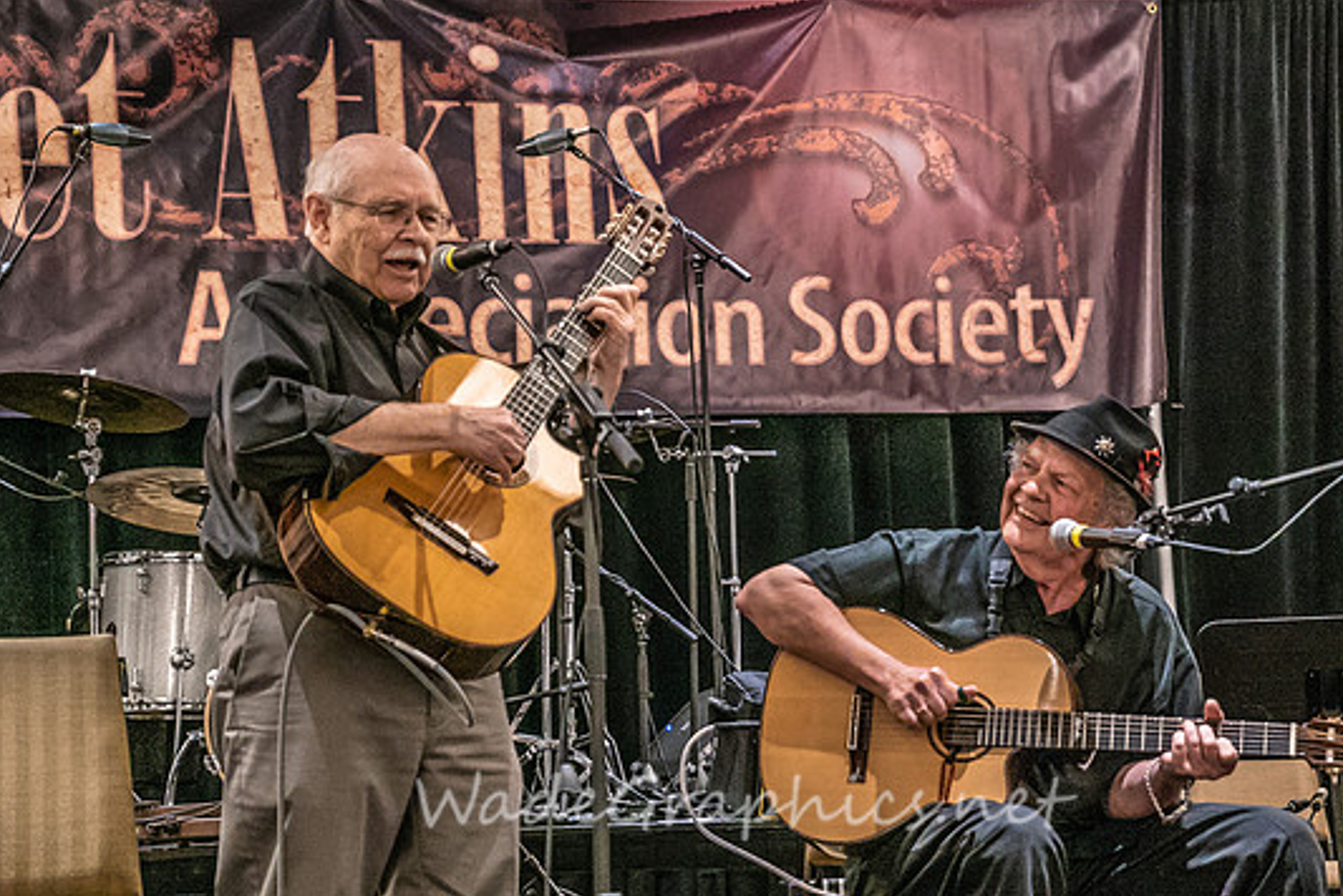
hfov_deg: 23.1
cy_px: 512
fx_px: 3285
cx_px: 802
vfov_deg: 15.5
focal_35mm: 88
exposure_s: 1/160
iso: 8000
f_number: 5.6
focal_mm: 70
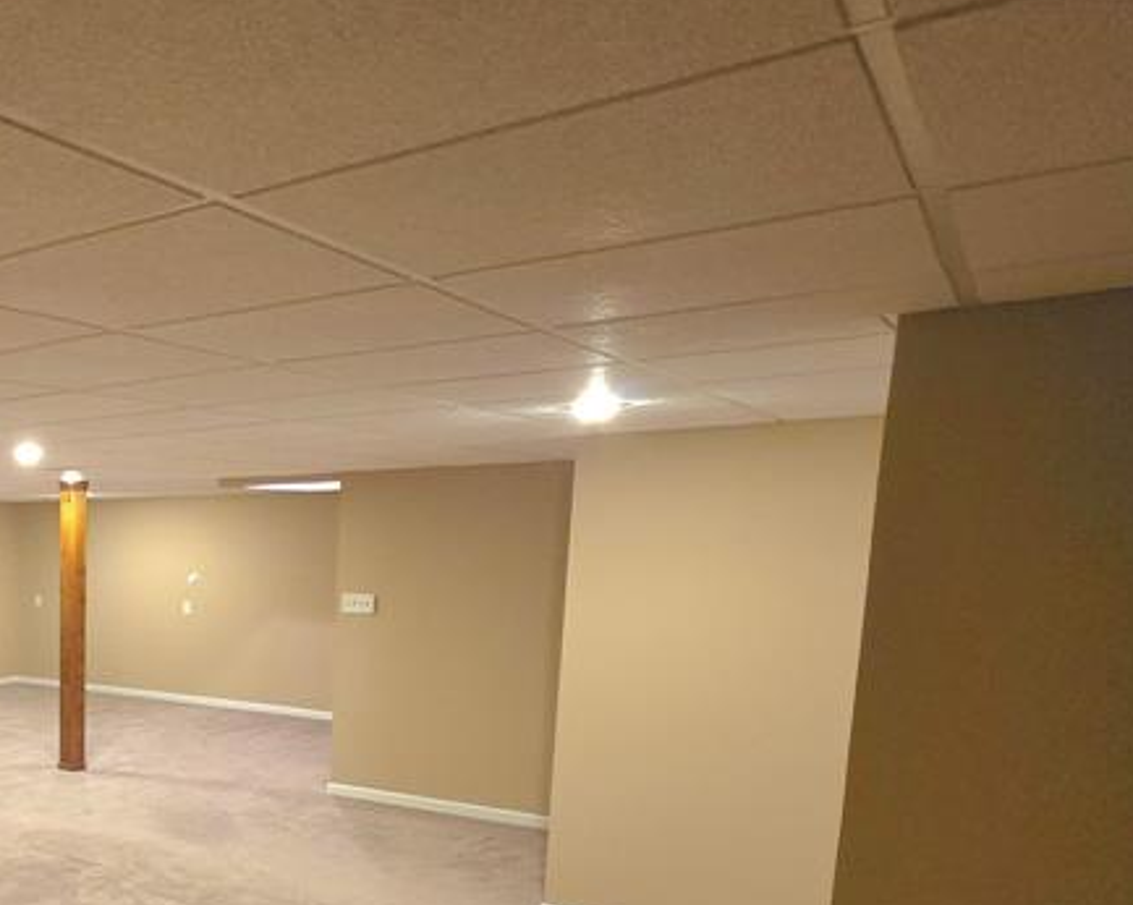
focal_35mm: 30
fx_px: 1006
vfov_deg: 46.2
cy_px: 711
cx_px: -65
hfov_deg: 46.3
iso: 1250
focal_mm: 2.2
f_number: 1.9
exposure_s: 1/60.2
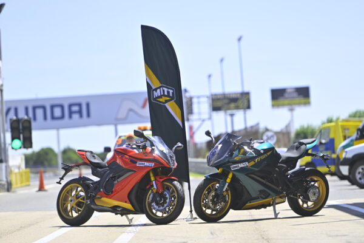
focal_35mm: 170
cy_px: 122
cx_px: 182
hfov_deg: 12.1
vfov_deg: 8.1
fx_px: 1719
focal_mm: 170
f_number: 2.8
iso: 125
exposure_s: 1/2000
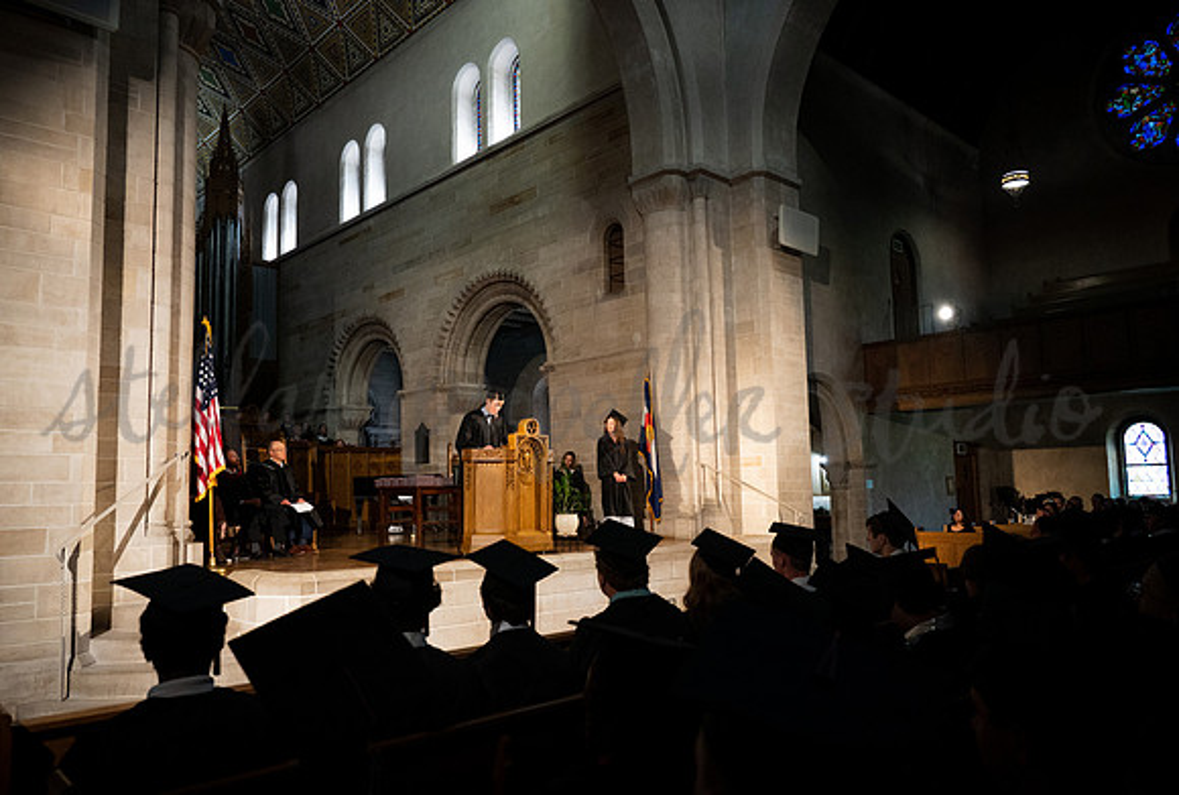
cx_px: 552
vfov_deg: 49.0
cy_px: 418
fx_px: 871
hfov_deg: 68.1
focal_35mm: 26
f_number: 4
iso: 4000
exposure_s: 1/200
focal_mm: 25
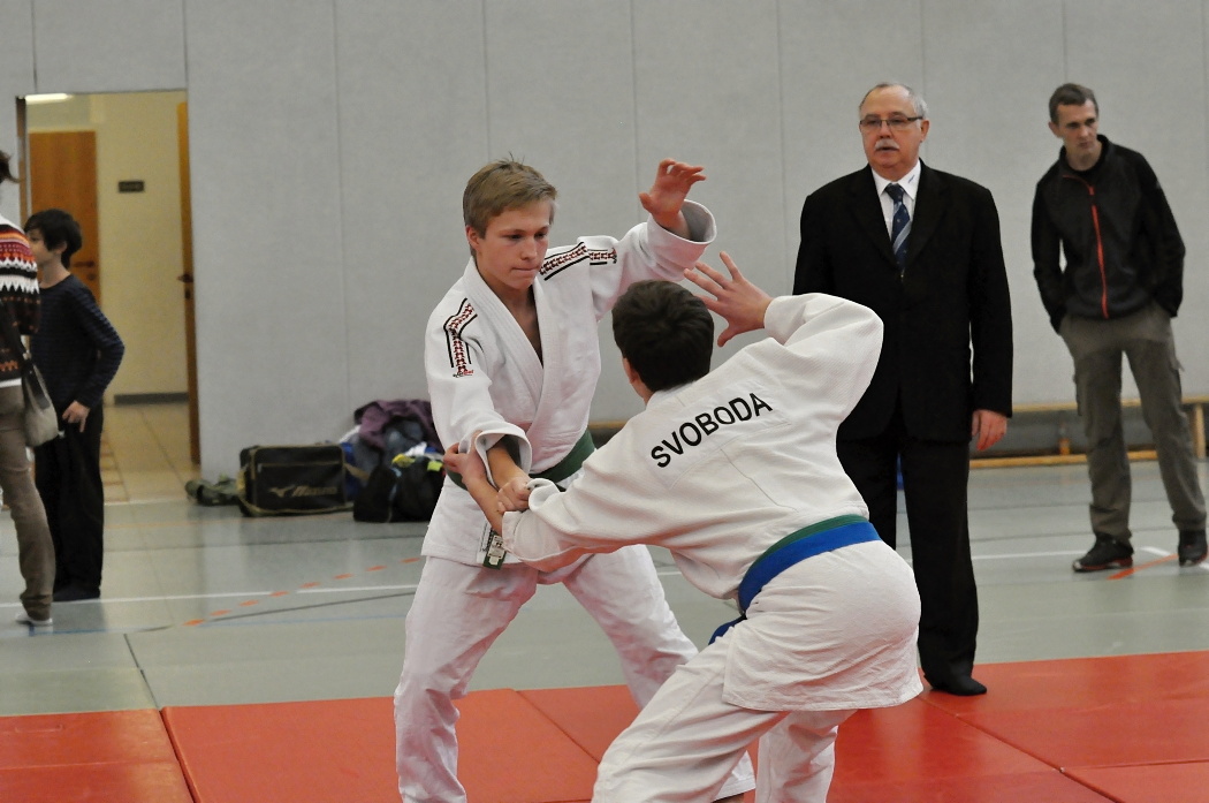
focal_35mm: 105
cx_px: 604
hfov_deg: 19.5
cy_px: 402
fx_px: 3521
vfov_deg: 13.0
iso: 2500
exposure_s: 1/400
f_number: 5
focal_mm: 70
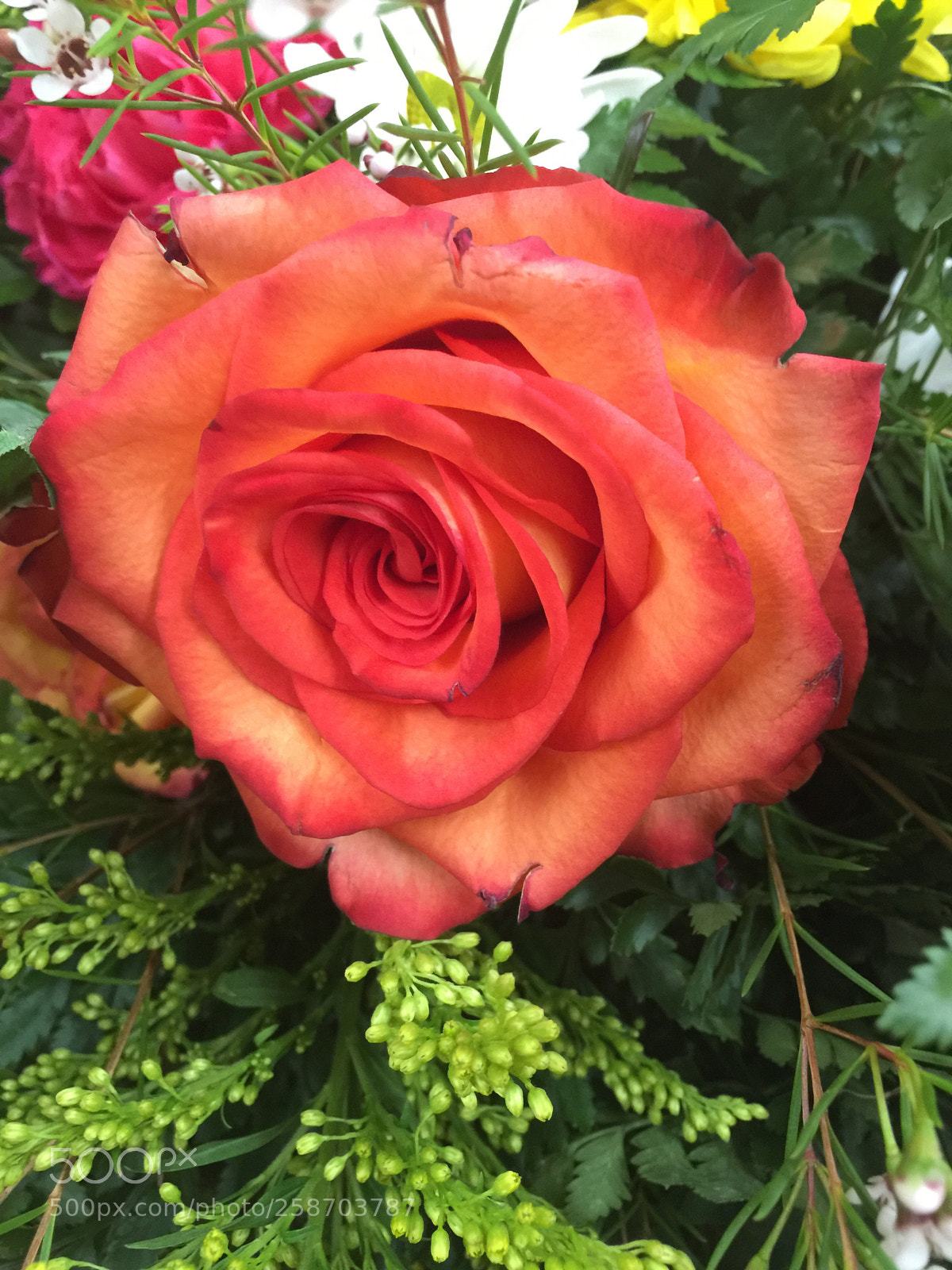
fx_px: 1063
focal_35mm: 29
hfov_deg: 48.2
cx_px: 476
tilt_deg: -41.9
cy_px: 635
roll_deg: -4.3
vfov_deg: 61.7
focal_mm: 4.15
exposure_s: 1/10
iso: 125
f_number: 2.2
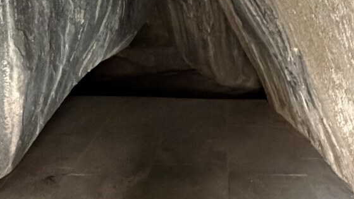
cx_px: 209
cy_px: 205
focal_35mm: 49
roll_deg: -0.8
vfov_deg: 23.3
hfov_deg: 41.9
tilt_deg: -26.9
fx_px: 460
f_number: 2.2
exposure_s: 1/52
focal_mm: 2.22
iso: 1250
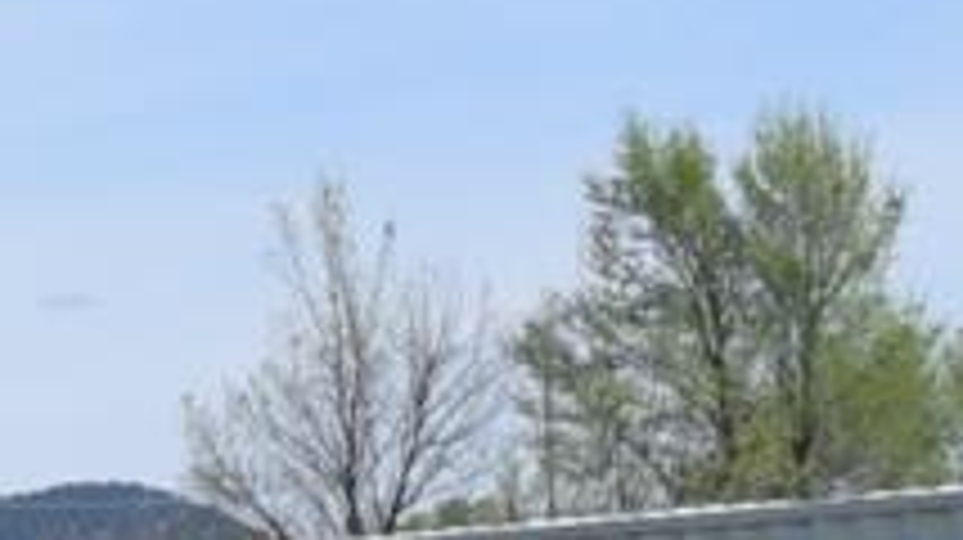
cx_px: -1701
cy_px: 634
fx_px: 5911
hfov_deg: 8.2
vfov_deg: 5.2
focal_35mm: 232
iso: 200
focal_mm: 21
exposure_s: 1/400
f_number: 10
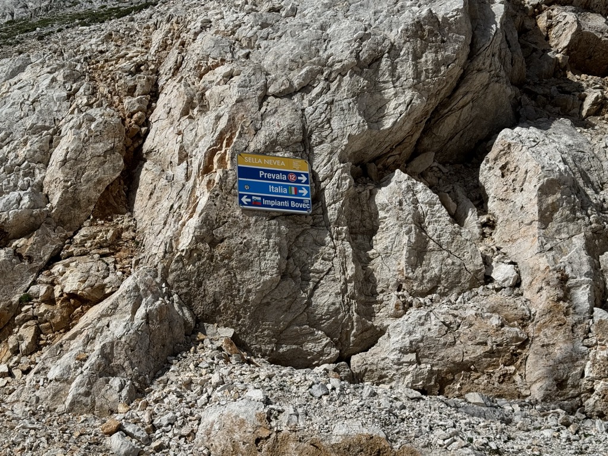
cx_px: 304
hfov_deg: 39.7
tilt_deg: +14.3
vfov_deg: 30.3
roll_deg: +2.0
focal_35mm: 48
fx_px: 843
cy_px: 228
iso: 64
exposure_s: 1/10526
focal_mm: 6.76
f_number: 1.78
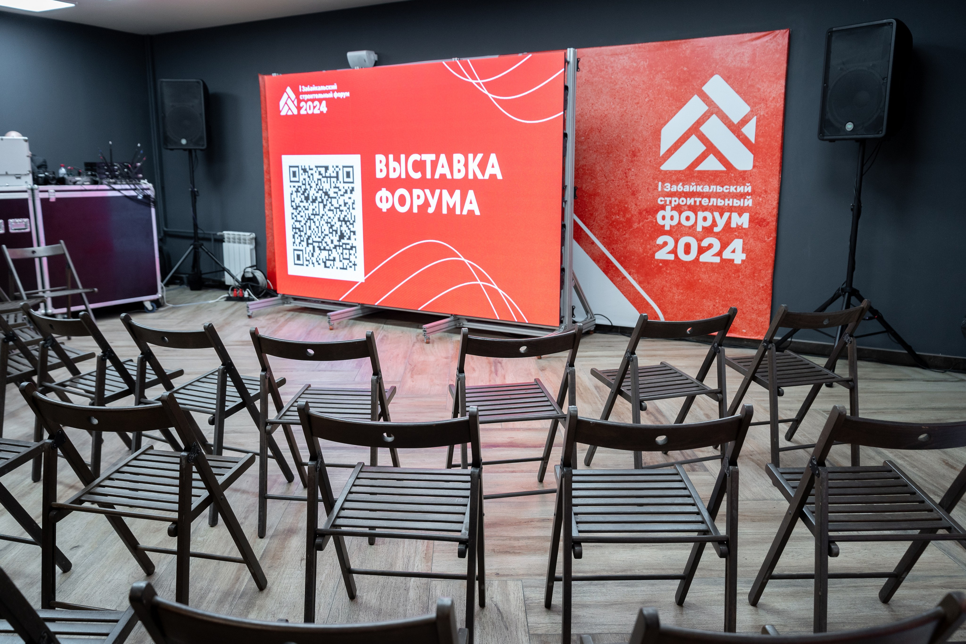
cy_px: 322
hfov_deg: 65.2
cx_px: 483
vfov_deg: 46.2
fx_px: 755
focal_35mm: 28
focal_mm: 28
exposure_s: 1/100
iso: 1000
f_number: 4
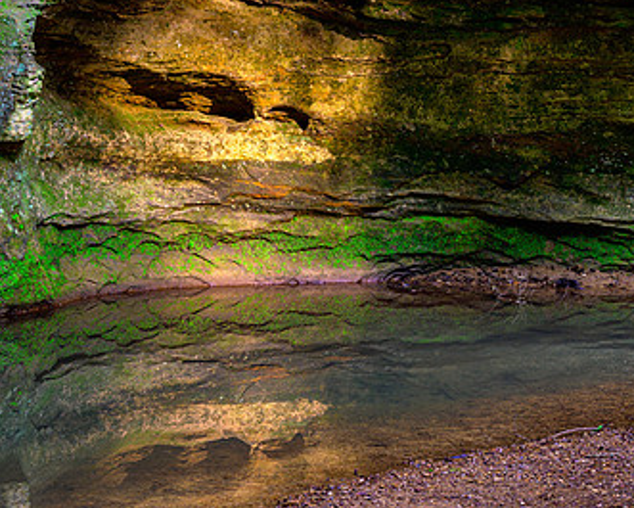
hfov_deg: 17.4
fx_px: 2065
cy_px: 150
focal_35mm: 110
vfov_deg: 14.0
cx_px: 429
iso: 100
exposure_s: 3
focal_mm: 42
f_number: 11
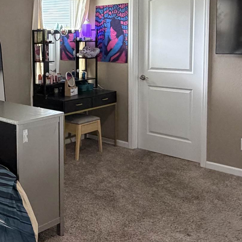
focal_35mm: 47
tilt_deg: -6.2
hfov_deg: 33.3
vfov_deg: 35.6
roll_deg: +2.1
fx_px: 372
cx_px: 5
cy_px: 73
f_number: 2.2
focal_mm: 2.22
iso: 320
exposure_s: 1/120
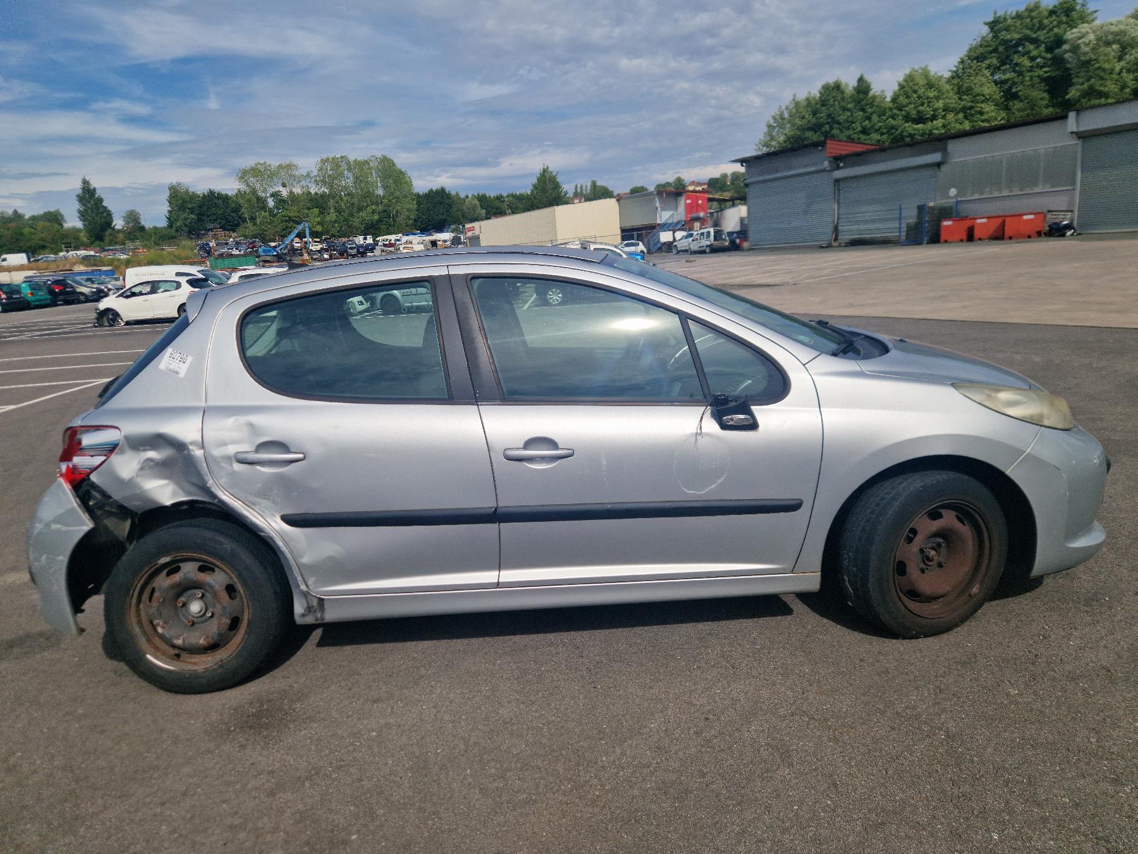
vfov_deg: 58.9
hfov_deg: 73.9
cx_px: 569
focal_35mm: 23
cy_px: 427
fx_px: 756
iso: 50
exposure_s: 1/3333
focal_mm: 5.4
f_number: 1.8
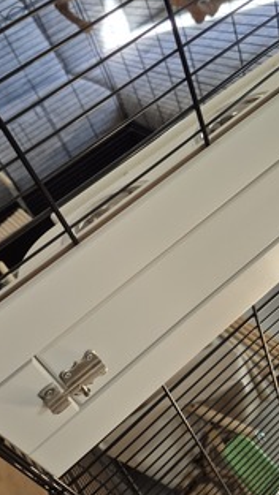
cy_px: 236
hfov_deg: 36.7
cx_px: 146
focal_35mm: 32
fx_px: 421
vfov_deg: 61.0
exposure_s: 1/100
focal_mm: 5.4
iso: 125
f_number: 1.8
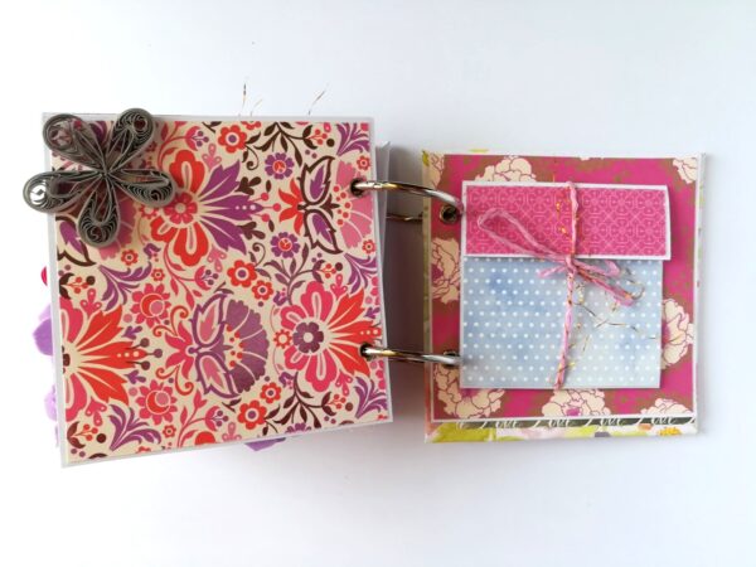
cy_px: 284
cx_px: 378
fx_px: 568
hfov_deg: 67.3
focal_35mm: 26
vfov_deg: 53.1
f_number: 2.2
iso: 50
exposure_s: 1/60
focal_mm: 3.83
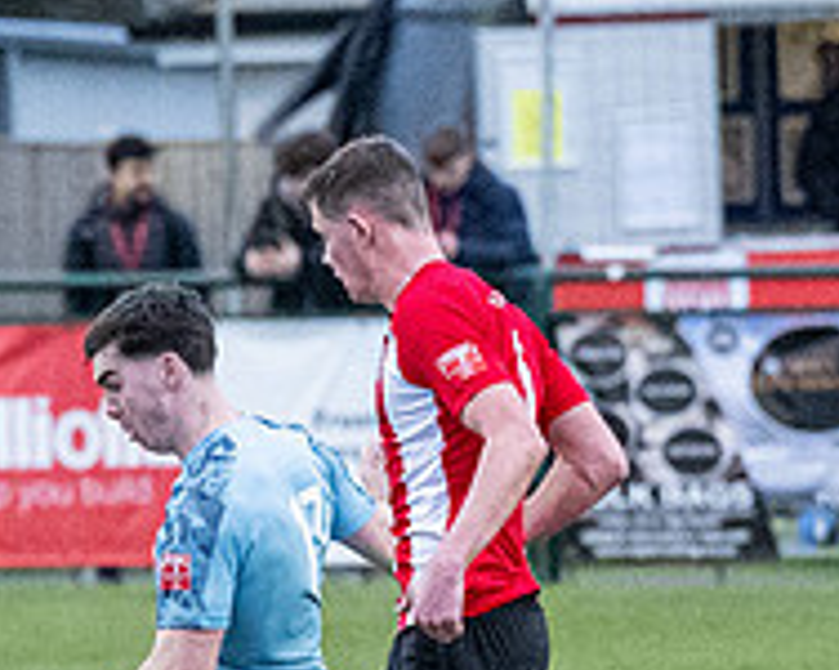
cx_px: 552
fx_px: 29246
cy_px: 626
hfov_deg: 1.6
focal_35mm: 1179
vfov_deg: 1.3
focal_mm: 190
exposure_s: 1/1250
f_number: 4
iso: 5000
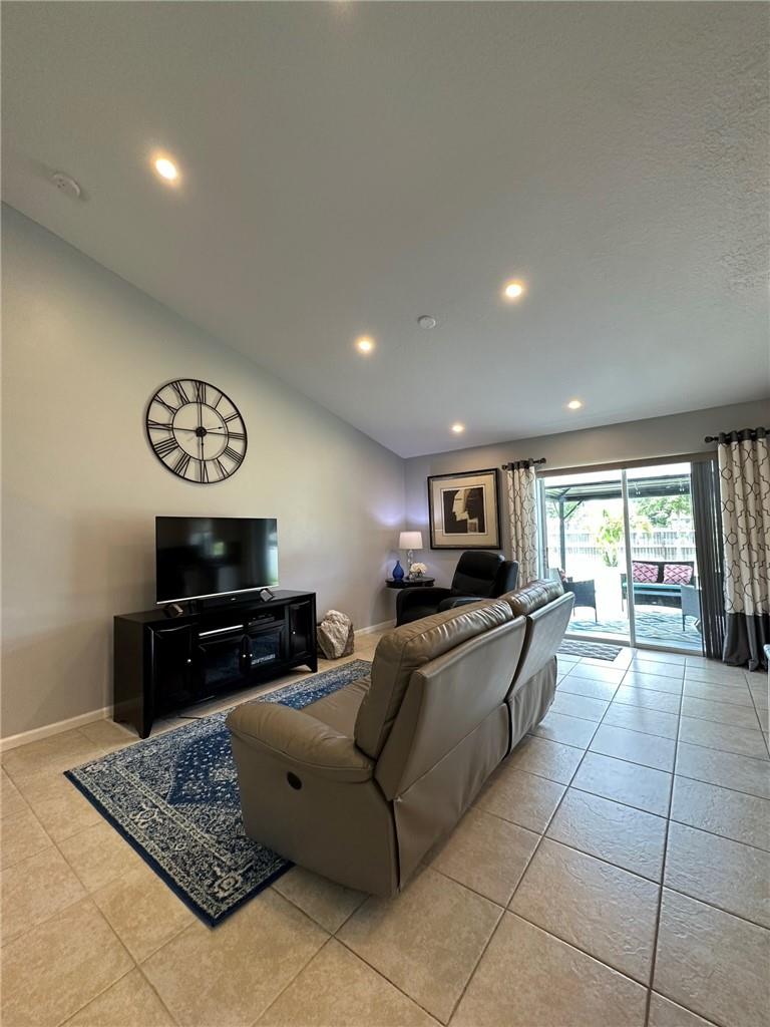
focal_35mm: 14
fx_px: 415
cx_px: 385
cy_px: 514
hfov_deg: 85.7
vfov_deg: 102.1
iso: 250
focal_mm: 2.22
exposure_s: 1/120
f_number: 2.2
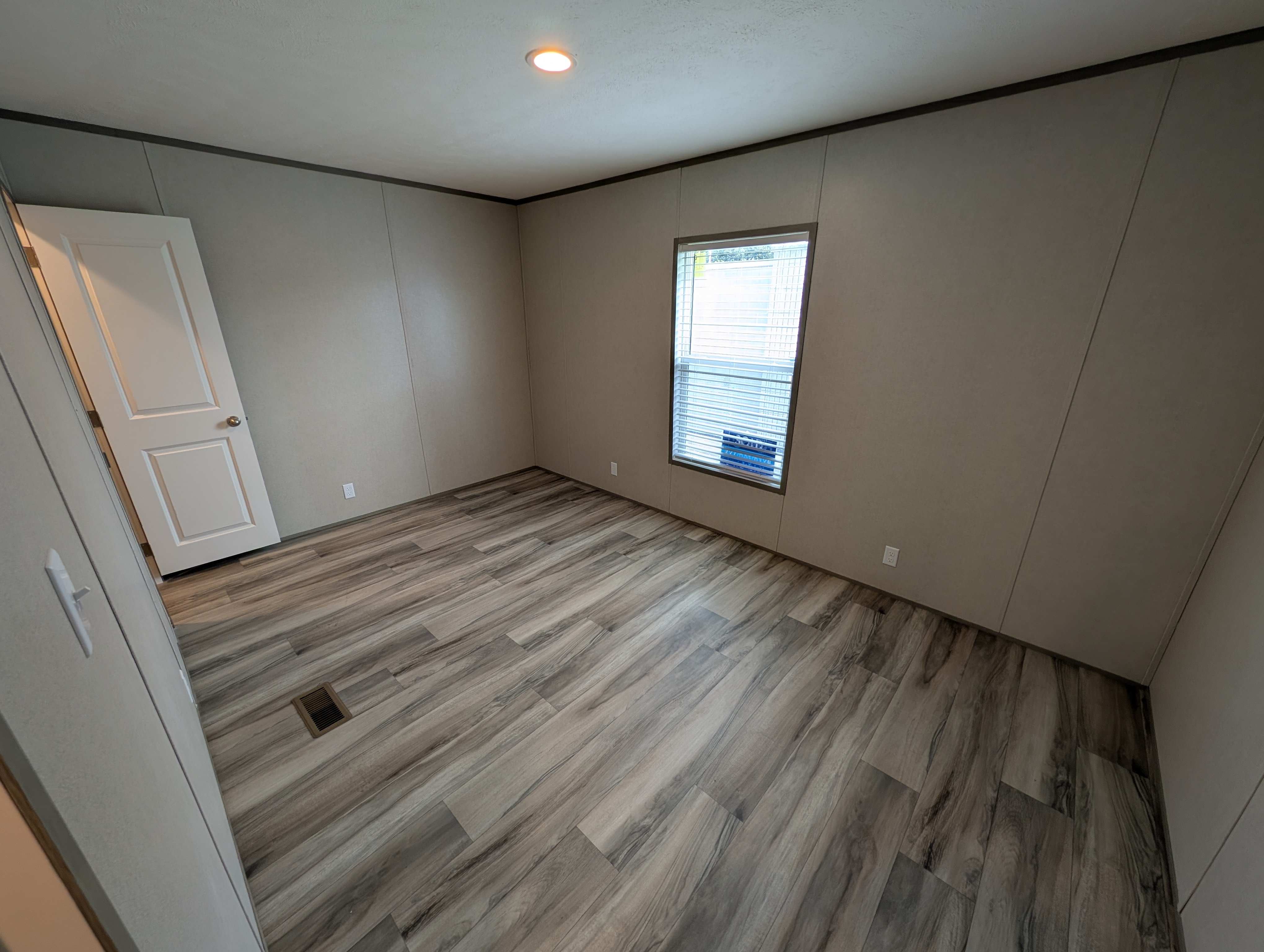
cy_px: 476
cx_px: 632
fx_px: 439
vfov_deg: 94.6
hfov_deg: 110.5
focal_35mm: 12
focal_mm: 2.23
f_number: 1.95
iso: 62
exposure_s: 1/120
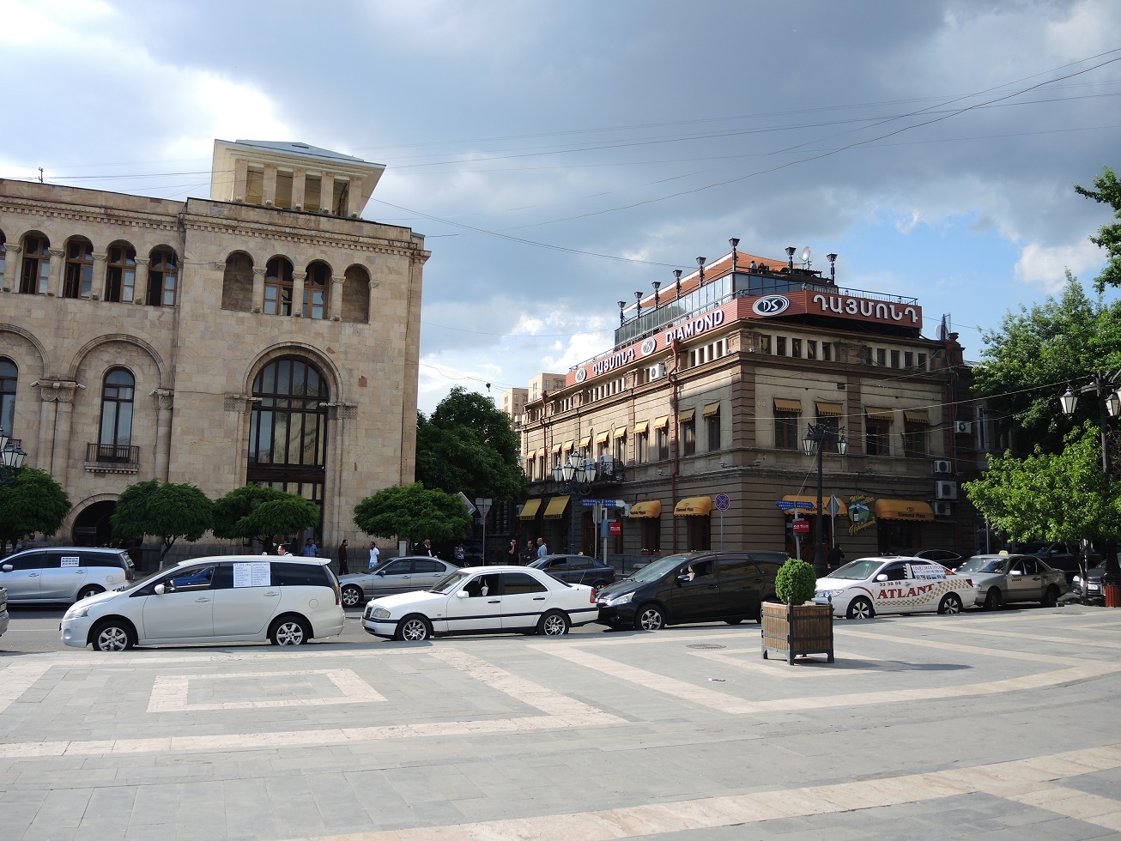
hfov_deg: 63.4
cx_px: 560
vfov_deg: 49.8
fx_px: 907
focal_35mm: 28
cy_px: 420
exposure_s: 1/1600
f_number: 2
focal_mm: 6
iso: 80
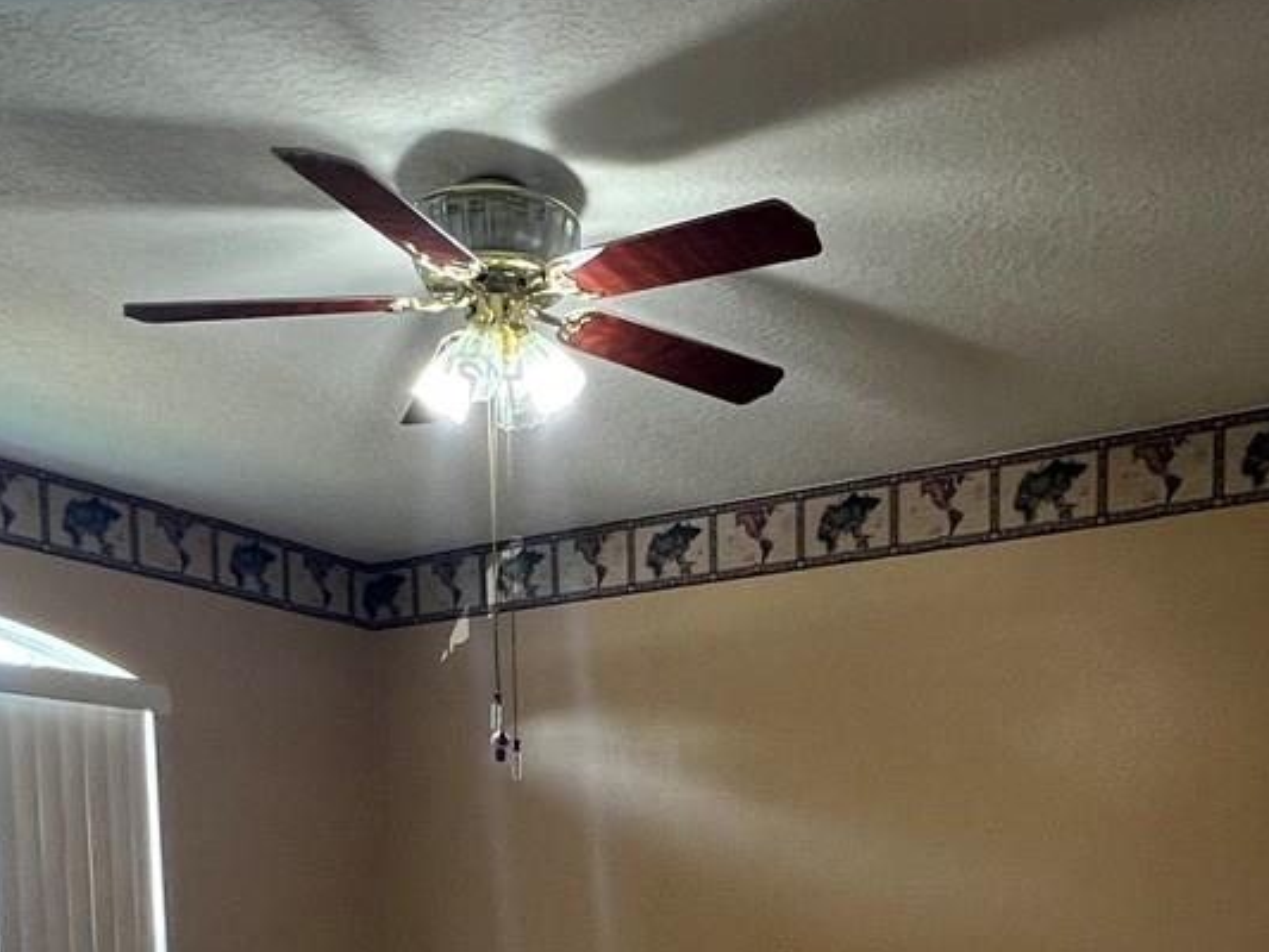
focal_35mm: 39
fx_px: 1430
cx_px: 717
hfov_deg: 47.7
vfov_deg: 31.8
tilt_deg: -7.0
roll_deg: +0.3
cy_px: 1088
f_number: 1.8
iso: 250
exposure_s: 1/60
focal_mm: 1.57
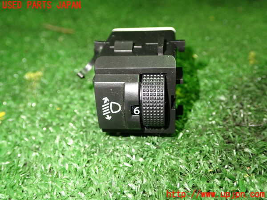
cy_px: 100
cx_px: 134
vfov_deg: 37.7
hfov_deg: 49.0
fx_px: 293
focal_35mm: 38
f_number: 2.7
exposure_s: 1/40
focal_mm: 6.83
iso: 640
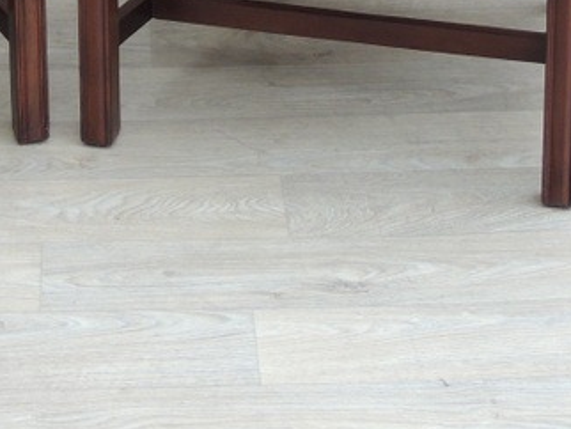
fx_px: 2625
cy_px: -250
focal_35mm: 159
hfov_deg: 12.4
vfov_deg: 9.1
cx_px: 110
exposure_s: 1/50
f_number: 3.6
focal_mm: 8.9
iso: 125
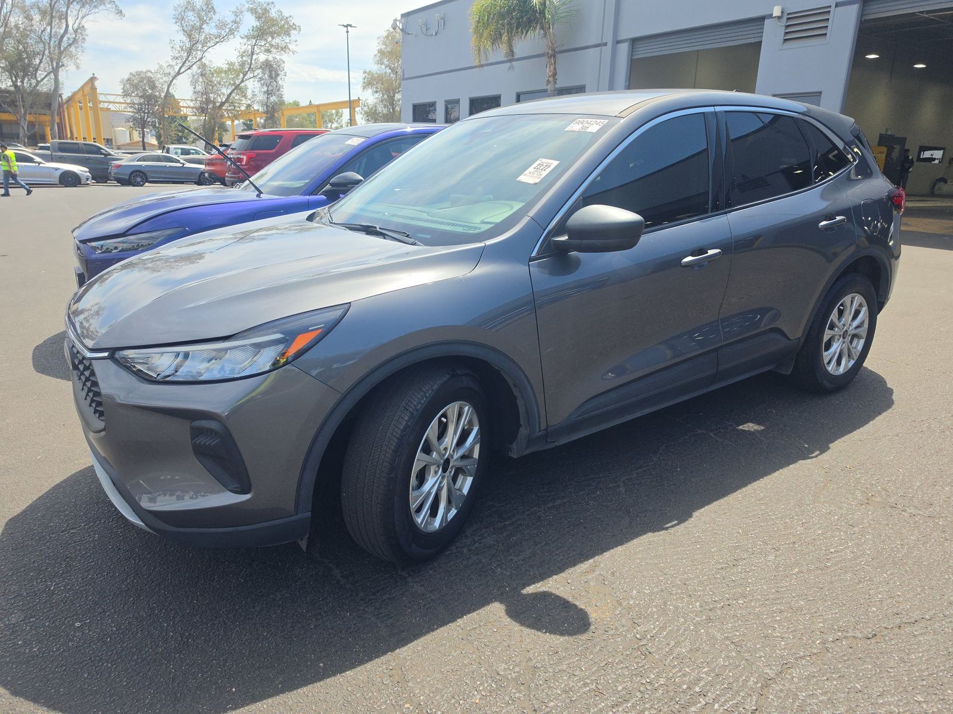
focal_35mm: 23
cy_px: 357
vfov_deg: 58.9
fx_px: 633
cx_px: 476
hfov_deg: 73.9
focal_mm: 6.5
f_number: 1.4
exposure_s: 1/4235
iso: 64
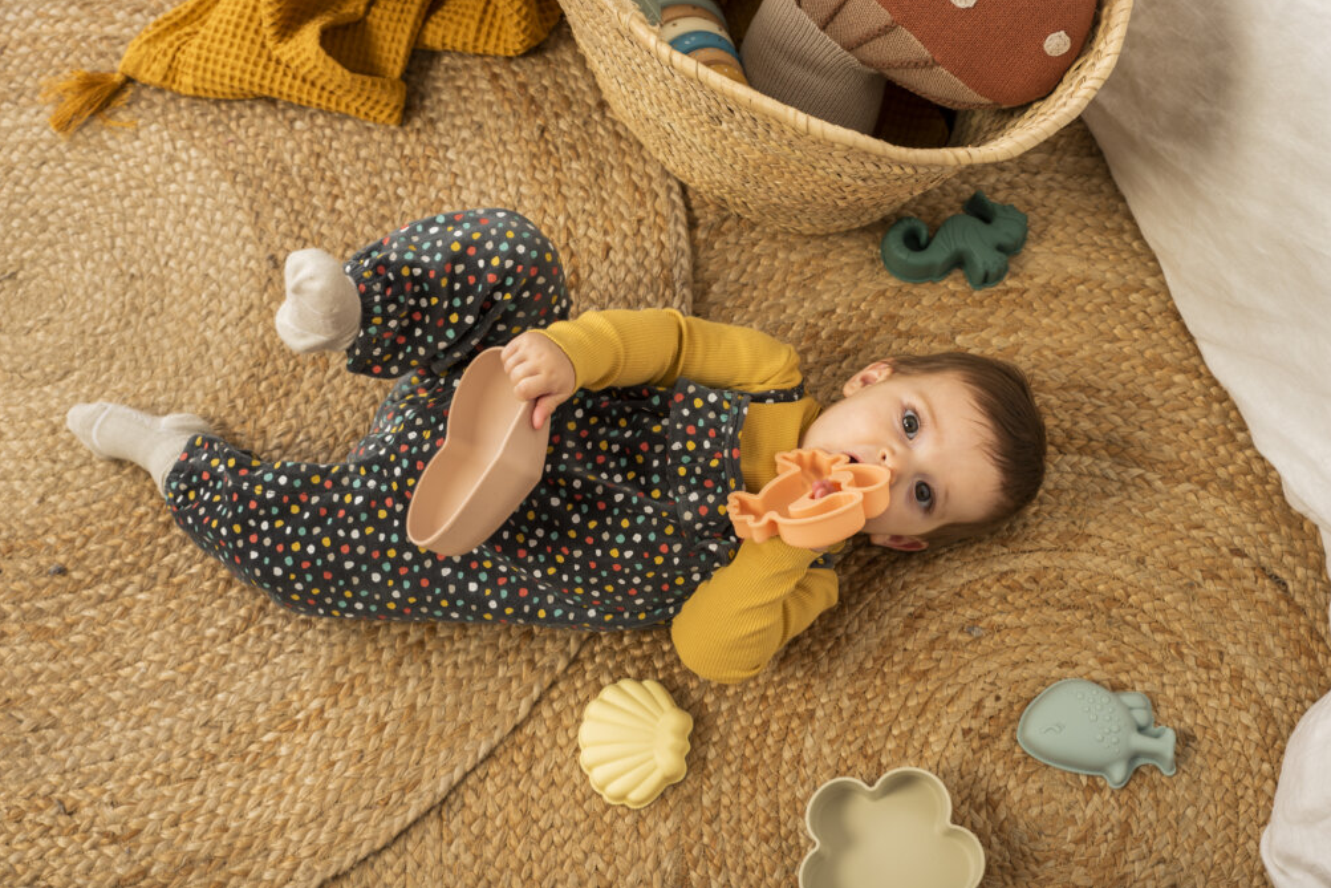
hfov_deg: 41.9
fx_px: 1738
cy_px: 447
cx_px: 674
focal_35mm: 47
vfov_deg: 28.7
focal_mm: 46
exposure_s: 1/200
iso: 100
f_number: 6.3
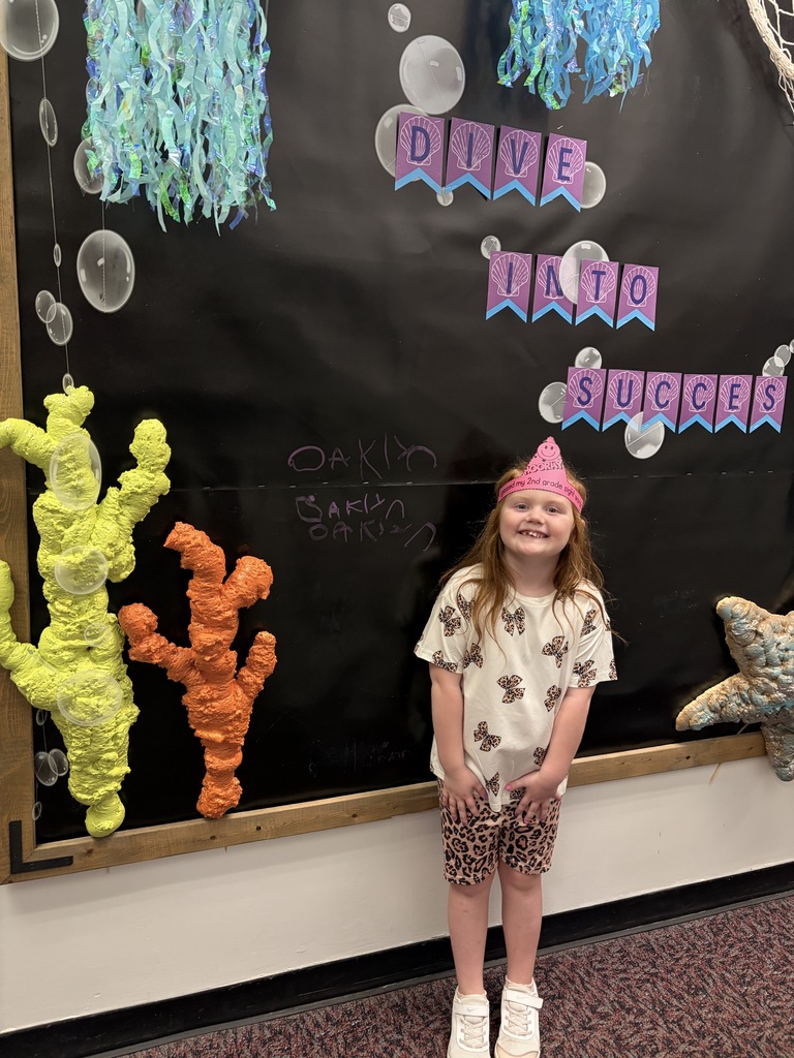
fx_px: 795
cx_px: 397
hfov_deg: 53.1
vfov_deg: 67.3
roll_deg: -2.8
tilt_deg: -12.0
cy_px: 529
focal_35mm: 26
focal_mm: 5.96
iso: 160
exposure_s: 1/60
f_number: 1.6
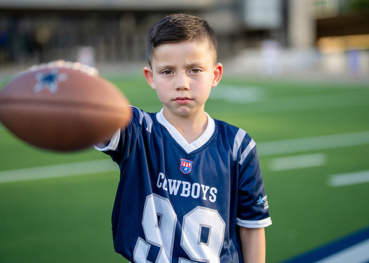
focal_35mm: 60
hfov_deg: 32.5
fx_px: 634
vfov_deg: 23.5
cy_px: 119
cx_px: 193
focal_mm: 50
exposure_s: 1/2000
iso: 100
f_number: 1.2
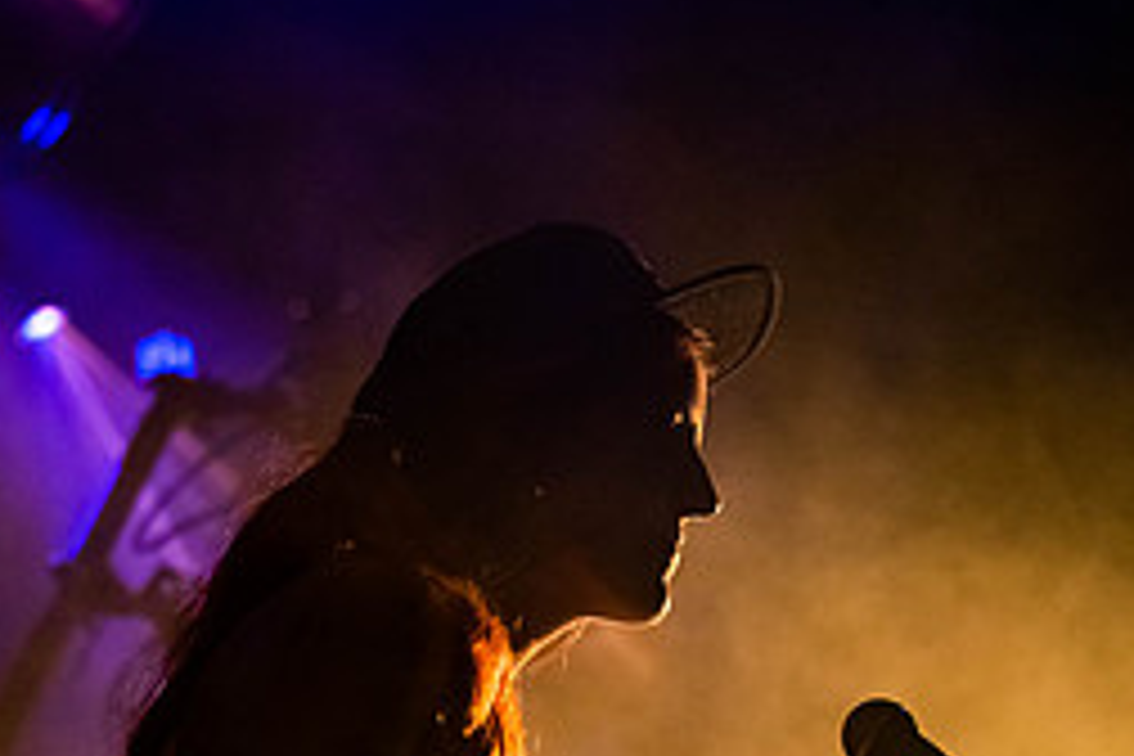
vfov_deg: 11.8
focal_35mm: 115
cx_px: 976
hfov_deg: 17.6
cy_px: 763
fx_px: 3622
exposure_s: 1/200
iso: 1250
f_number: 2.2
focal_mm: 50
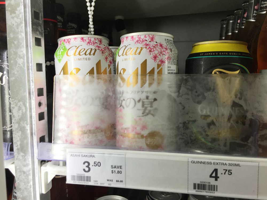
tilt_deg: -6.5
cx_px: 134
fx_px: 224
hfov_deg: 61.7
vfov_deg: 48.2
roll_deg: -1.1
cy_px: 100
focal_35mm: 29
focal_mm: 4.15
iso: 40
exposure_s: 1/100
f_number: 2.2
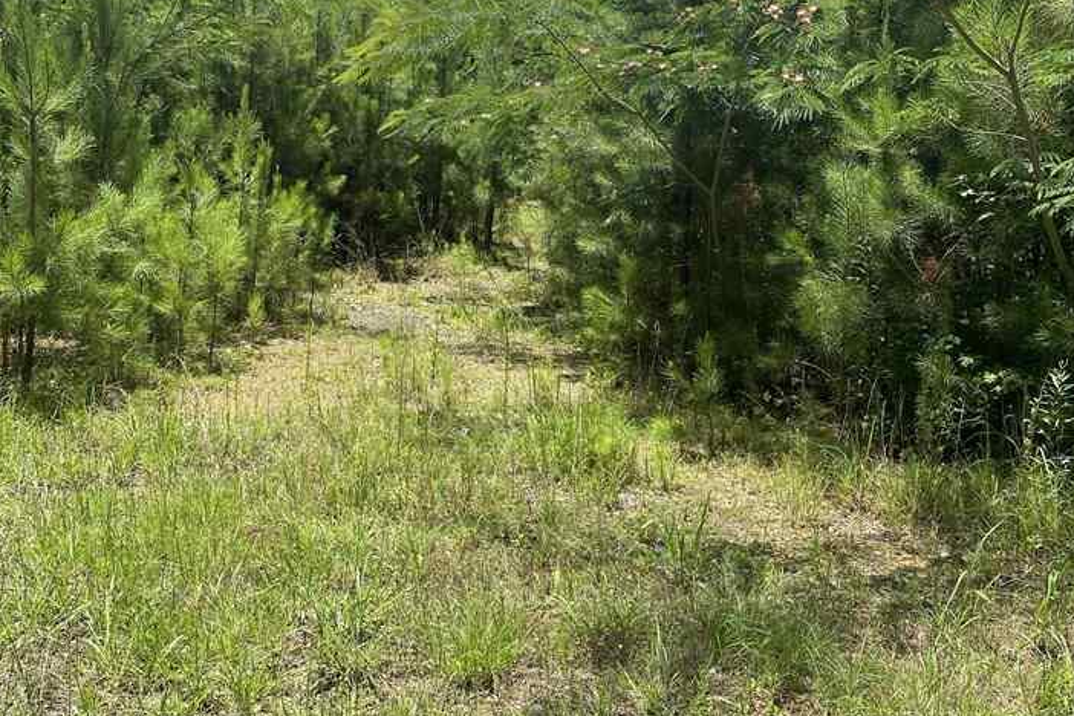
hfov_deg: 51.9
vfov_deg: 35.7
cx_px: 539
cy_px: 257
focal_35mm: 37
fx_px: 1104
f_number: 1.8
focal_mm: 4.25
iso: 32
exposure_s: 1/1464
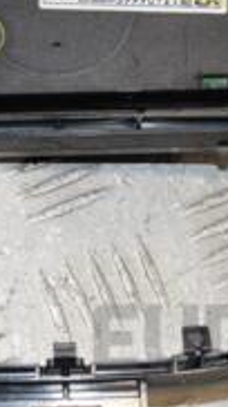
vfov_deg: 12.2
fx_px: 1897
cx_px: 51
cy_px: 40
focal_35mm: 176
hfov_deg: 6.9
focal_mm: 34
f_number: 7.1
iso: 800
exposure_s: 1/200
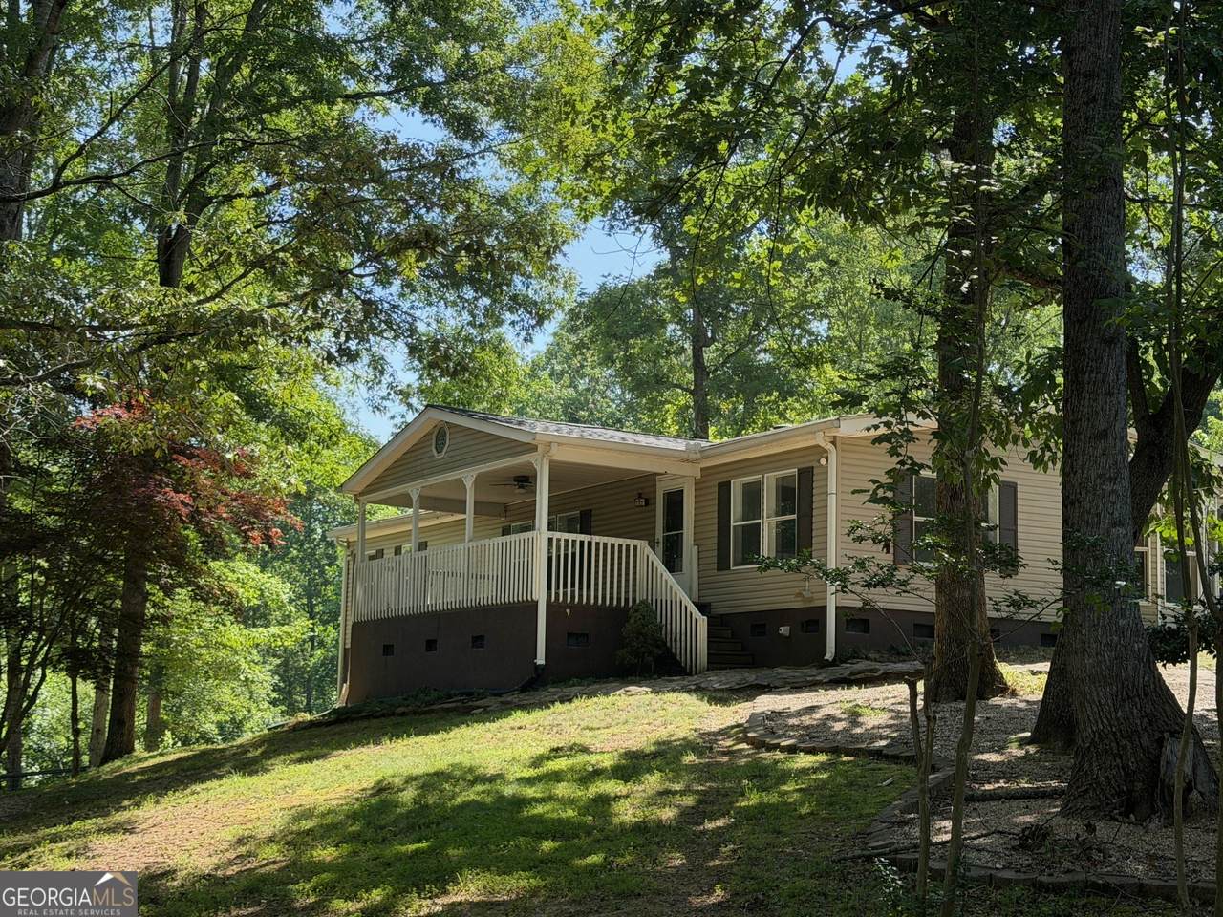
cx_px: 612
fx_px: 1696
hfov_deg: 39.7
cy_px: 458
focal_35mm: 48
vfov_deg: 30.3
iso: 80
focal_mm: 6.76
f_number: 1.78
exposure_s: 1/875
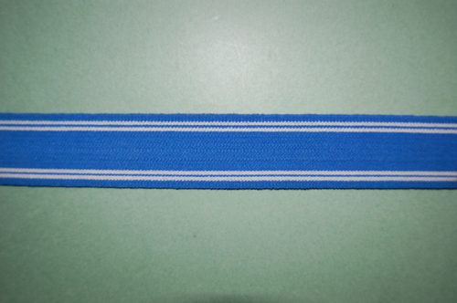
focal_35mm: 34
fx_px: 437
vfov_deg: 38.3
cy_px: 152
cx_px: 228
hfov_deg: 55.2
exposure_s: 1/60
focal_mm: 23
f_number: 3.8
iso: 200
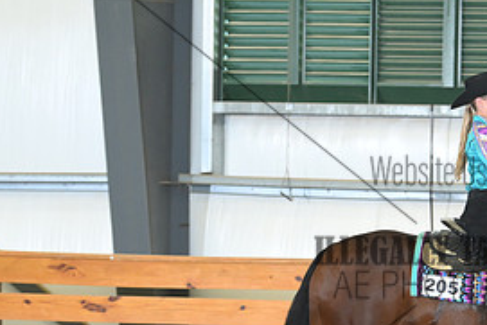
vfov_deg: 3.3
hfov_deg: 4.9
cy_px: 265
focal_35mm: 418
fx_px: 5657
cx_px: 471
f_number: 3.2
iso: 800
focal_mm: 130
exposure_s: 1/206
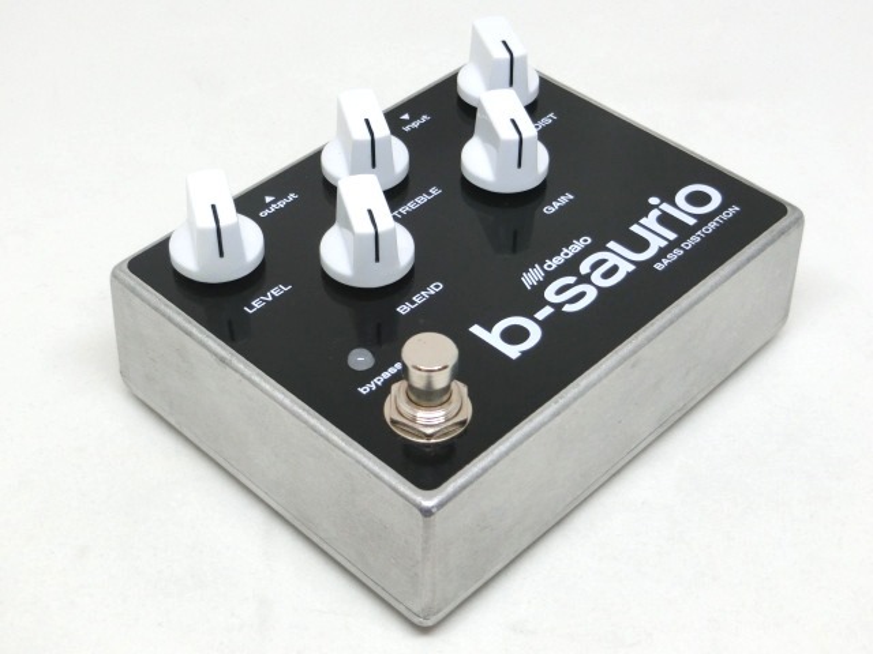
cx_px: 436
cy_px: 327
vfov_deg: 24.4
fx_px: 1513
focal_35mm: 60
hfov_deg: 32.2
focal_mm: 10.7
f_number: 5
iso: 400
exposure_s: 1/80
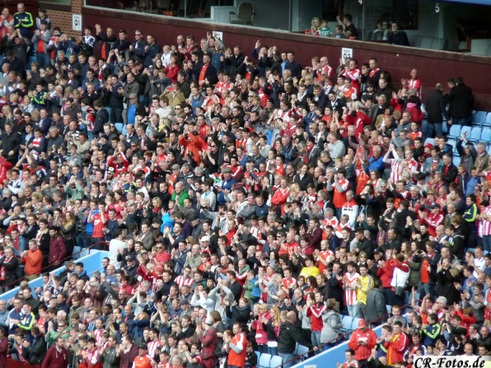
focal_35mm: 489
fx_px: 6936
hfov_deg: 4.1
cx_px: 246
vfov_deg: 3.0
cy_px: 184
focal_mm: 86.4
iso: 400
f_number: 4.4
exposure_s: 1/500
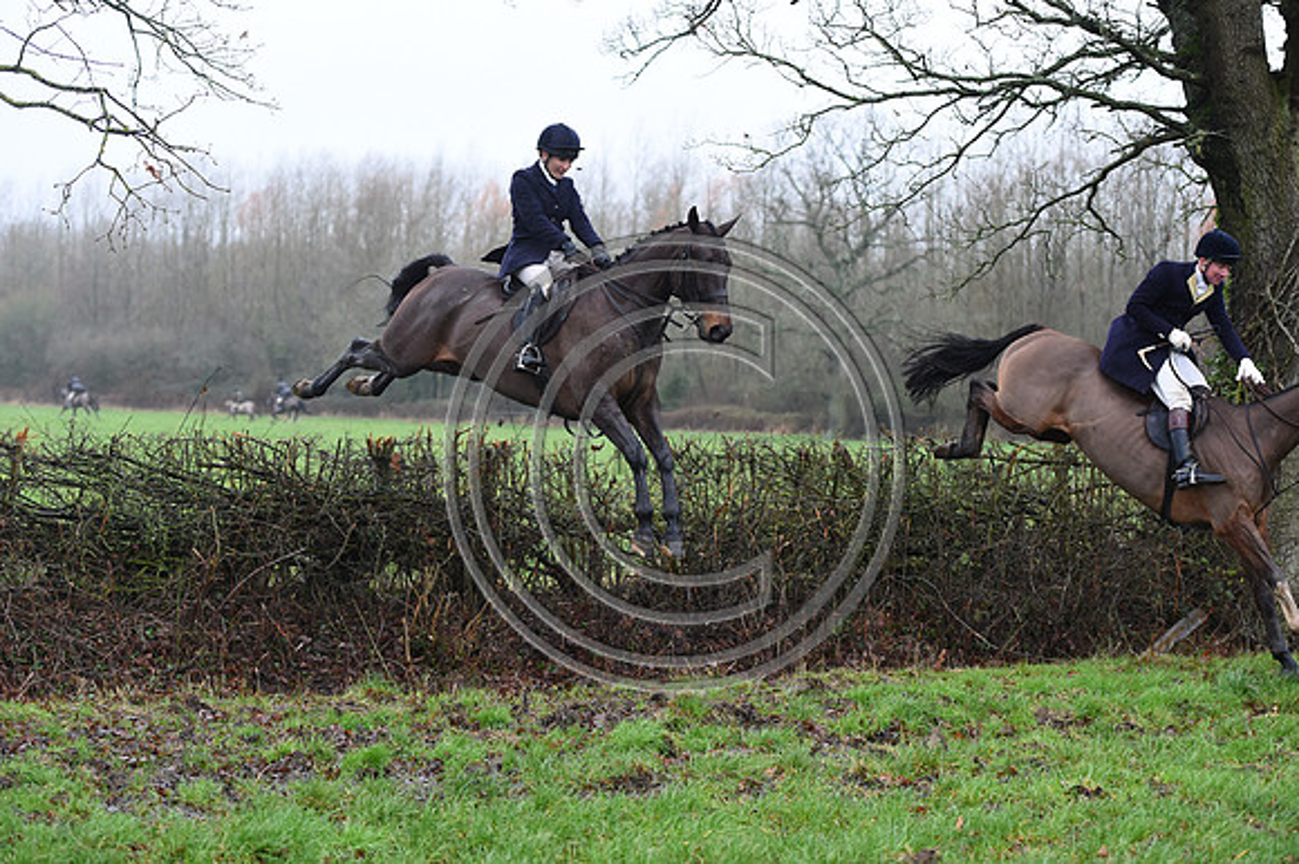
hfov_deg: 28.9
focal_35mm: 70
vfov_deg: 19.4
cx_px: 650
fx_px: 2524
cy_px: 432
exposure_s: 1/1250
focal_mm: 70
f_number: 3.2
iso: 2500
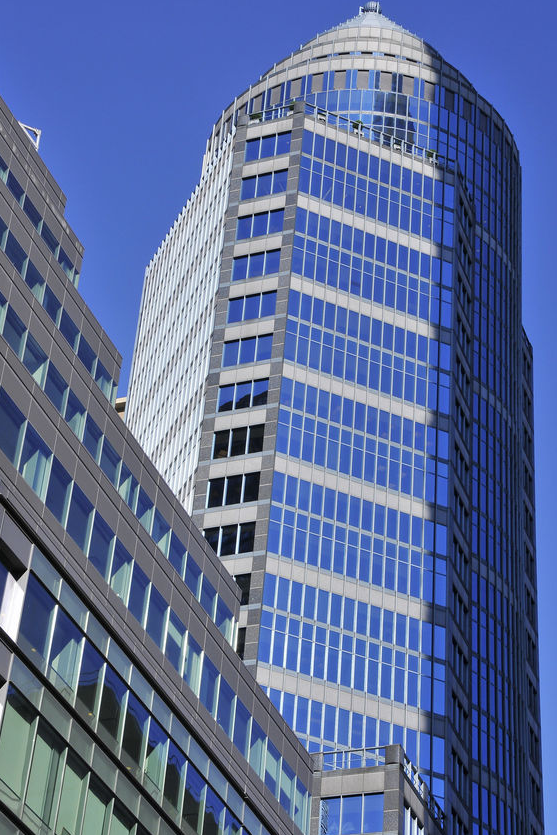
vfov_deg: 28.4
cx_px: 288
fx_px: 1647
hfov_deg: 19.2
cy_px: 400
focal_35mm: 71
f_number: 11
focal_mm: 44
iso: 200
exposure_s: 1/320
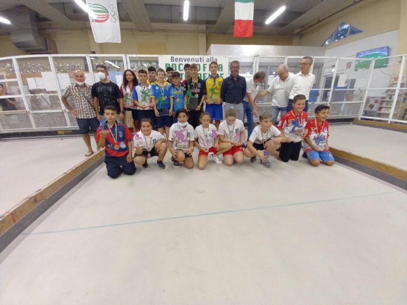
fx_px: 153
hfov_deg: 106.2
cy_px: 152
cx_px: 204
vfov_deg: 89.9
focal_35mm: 13
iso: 160
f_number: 2.2
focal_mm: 1.42
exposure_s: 1/33.3
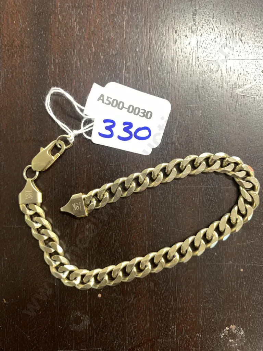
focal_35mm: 26
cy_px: 176
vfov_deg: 67.3
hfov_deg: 53.1
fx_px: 263
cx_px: 132
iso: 160
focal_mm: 4.25
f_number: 1.8
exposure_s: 1/50
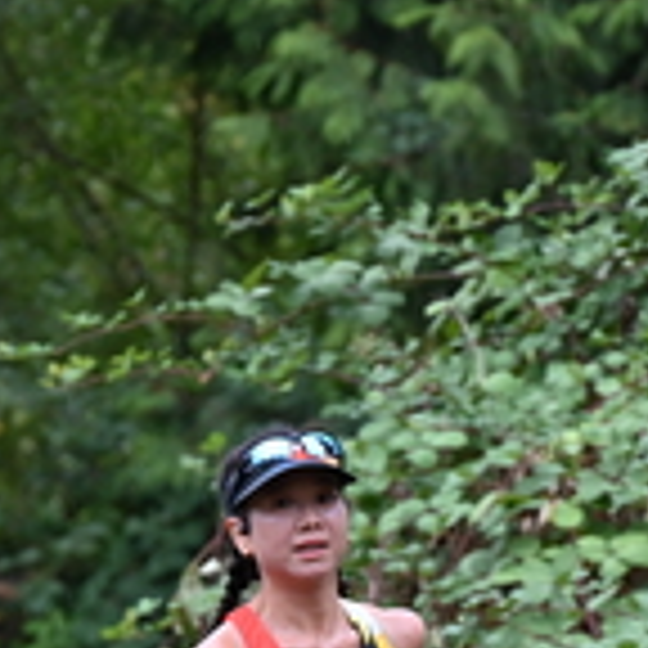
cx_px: 266
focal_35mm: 649
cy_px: 686
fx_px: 13745
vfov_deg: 2.7
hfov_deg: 2.7
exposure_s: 1/250
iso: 1000
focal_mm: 200
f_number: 6.3
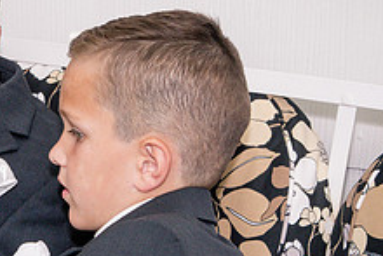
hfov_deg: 9.9
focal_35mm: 206
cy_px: 156
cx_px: 0
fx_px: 2193
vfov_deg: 6.7
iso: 1250
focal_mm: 52
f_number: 10
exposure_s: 1/60
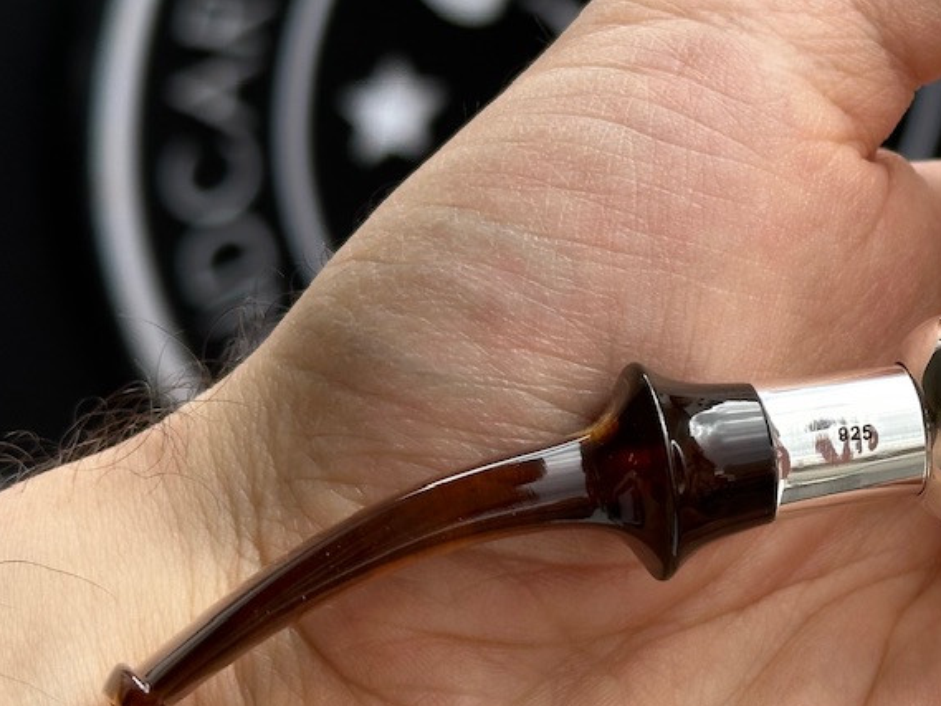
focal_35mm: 108
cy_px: 278
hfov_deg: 17.8
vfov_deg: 13.7
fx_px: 2936
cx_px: 936
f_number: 1.78
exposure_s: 1/685
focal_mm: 6.86
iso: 64
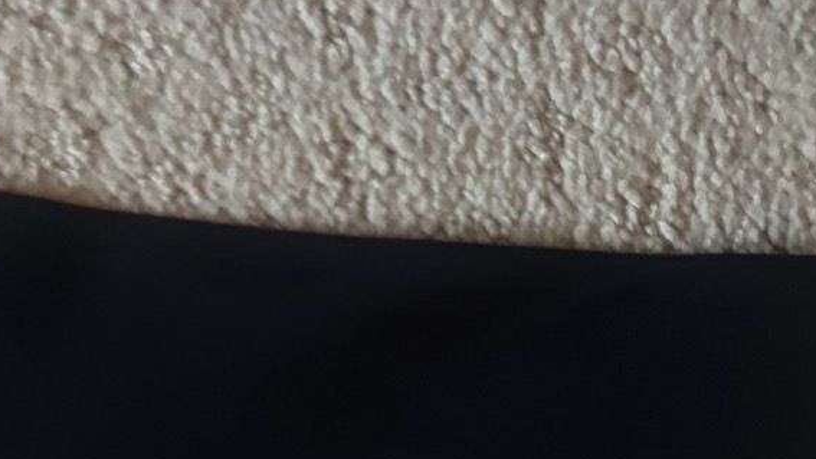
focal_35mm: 45
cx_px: 307
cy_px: 411
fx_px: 974
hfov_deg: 45.1
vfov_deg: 25.7
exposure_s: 1/30
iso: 1000
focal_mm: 5.96
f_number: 1.6
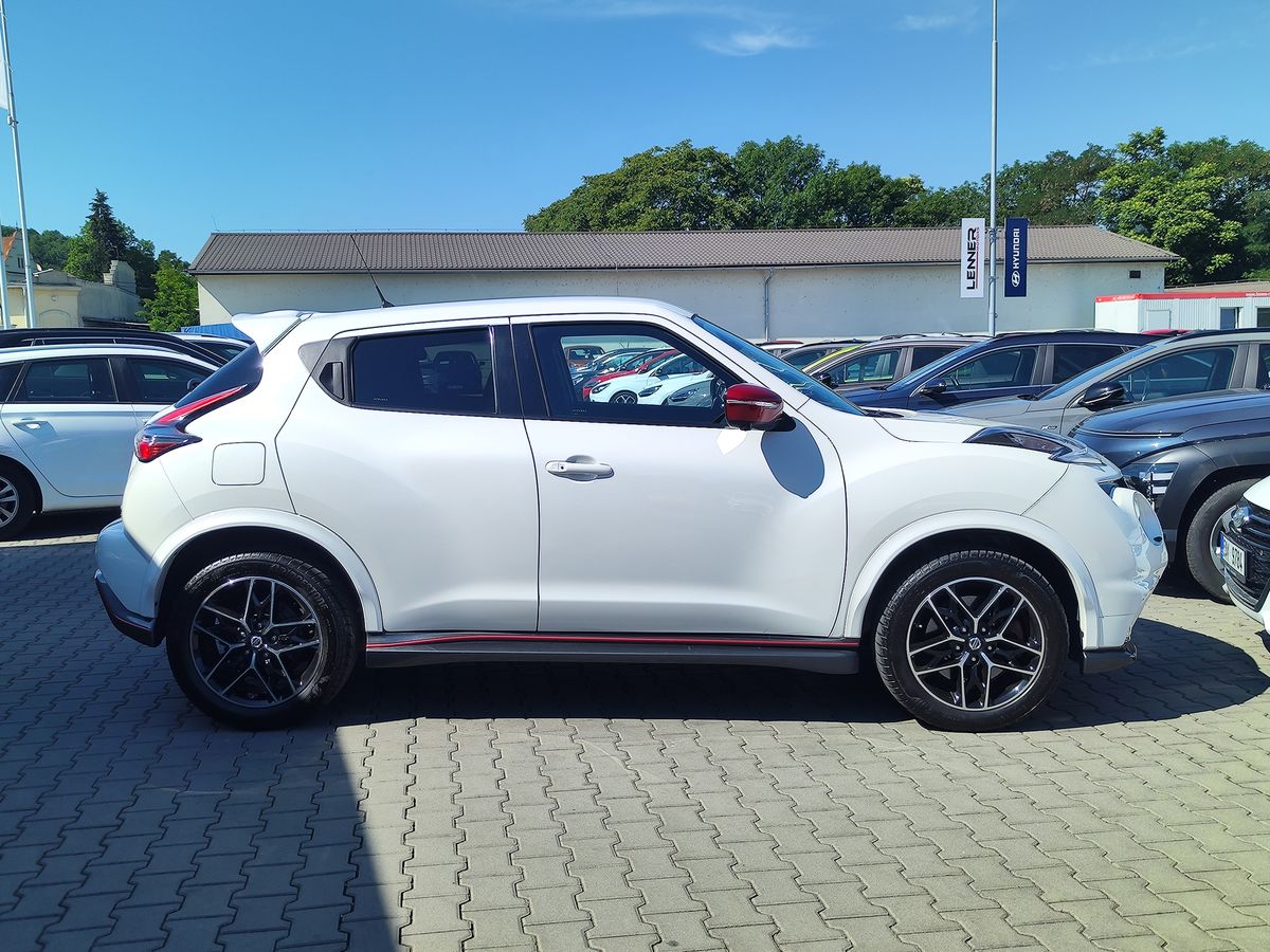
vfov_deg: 58.9
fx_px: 844
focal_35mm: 23
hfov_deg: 73.9
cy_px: 476
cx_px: 635
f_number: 1.69
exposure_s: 1/1073
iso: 50
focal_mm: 7.01
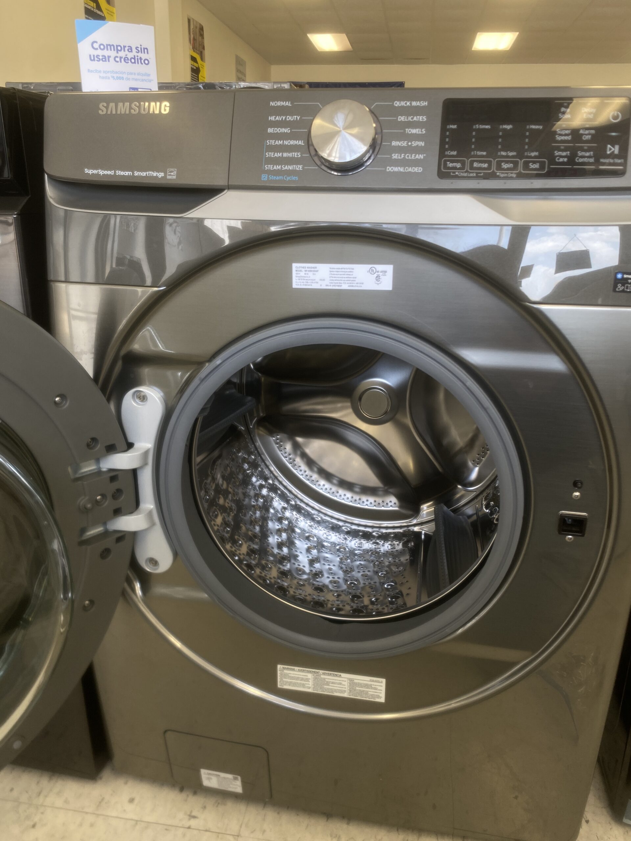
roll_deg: -1.5
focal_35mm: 26
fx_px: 632
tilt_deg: -18.1
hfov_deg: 53.1
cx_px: 316
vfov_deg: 67.3
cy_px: 420
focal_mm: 4.25
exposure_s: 1/65
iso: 40
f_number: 1.8
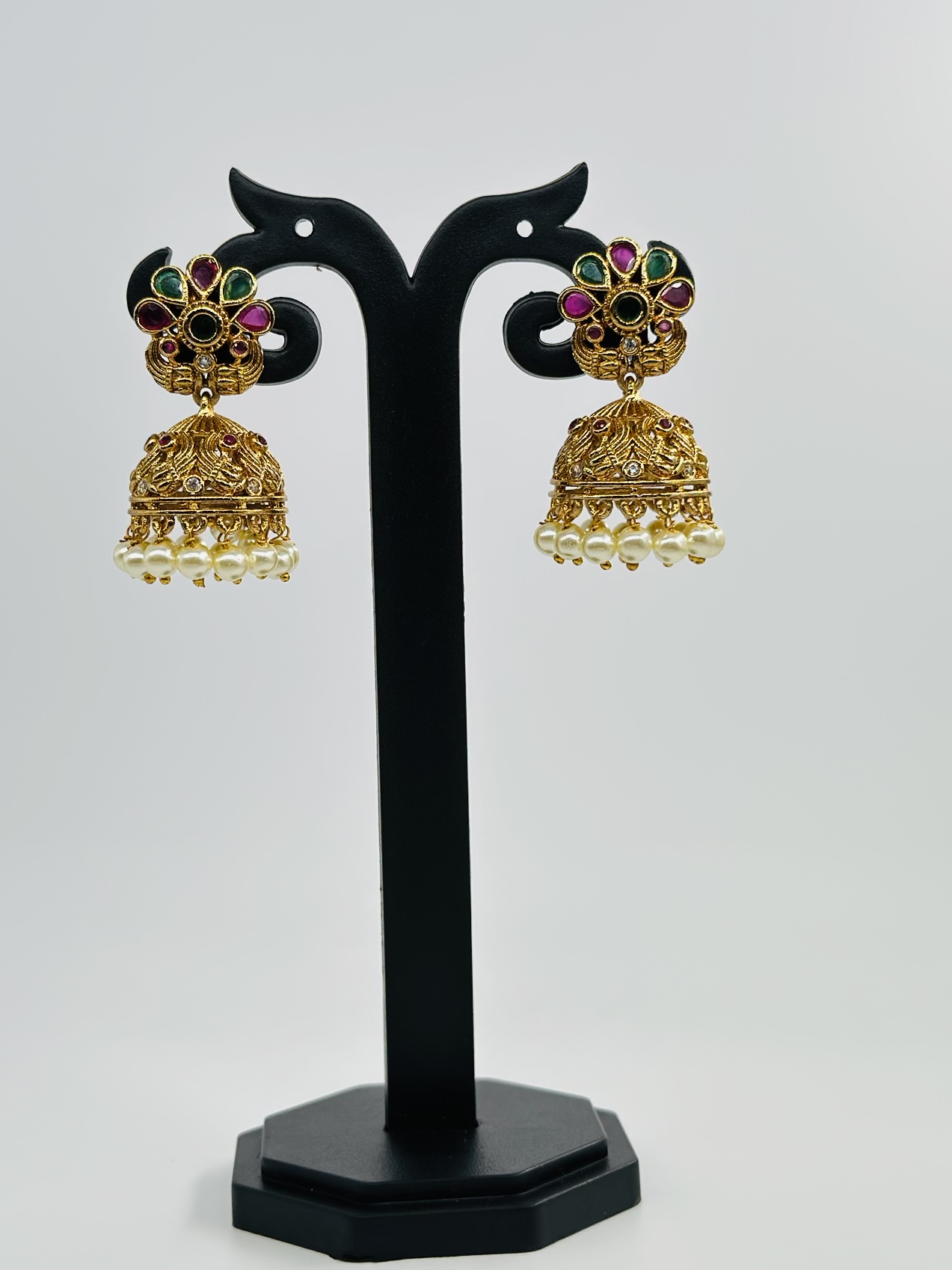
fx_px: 2091
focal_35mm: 57
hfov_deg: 25.6
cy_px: 650
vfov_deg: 33.8
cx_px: 446
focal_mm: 6.86
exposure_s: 1/1541
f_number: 1.78
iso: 80
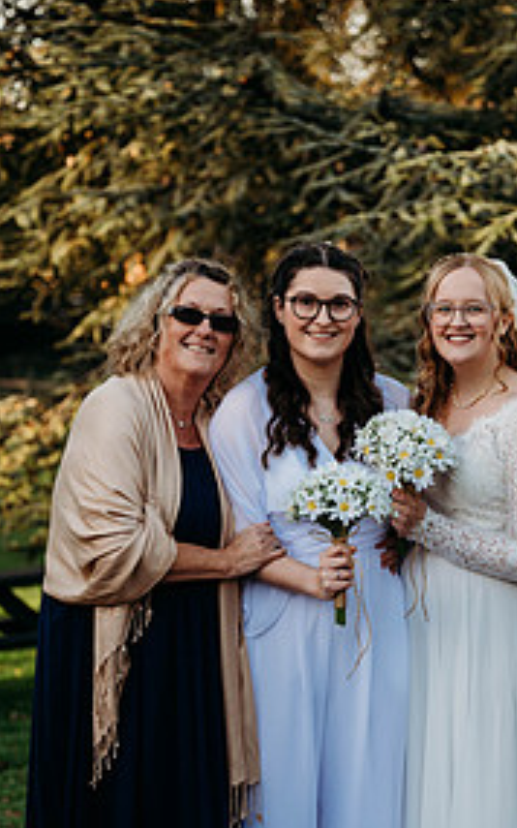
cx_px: 402
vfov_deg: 18.7
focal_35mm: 111
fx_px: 2504
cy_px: 532
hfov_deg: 11.8
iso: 100
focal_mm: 69
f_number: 2.8
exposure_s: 1/400
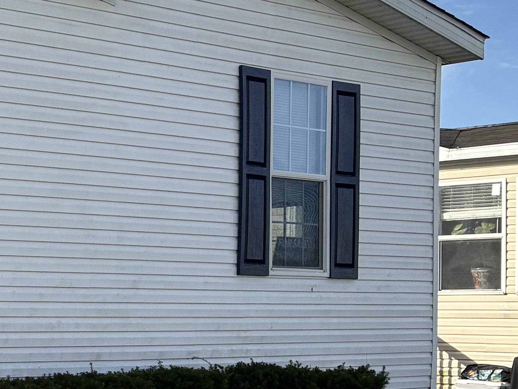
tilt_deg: -0.2
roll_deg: +0.0
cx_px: -295
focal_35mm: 88
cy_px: 318
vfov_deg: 16.6
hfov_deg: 19.1
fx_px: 1317
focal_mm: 5.96
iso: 50
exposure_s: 1/4065
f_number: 1.6
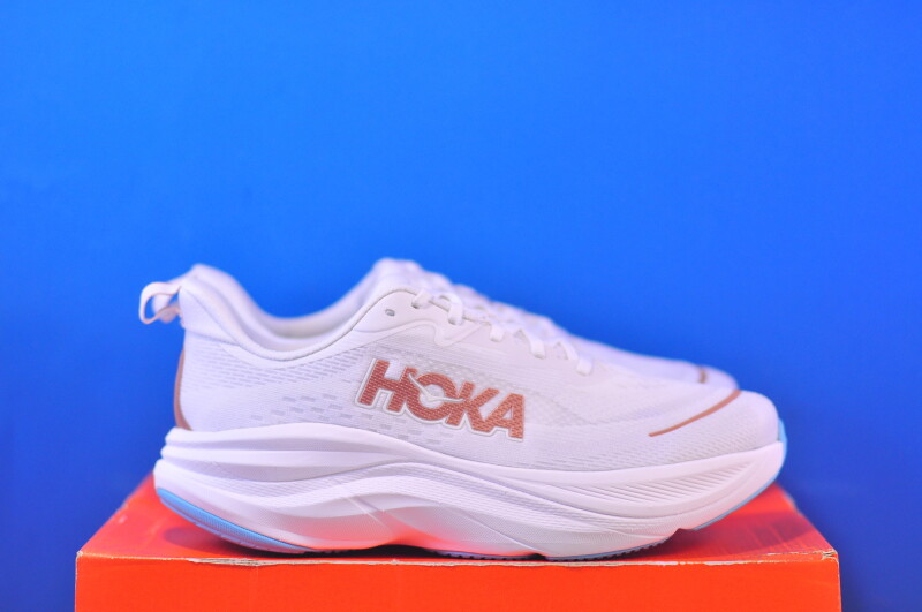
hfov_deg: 27.0
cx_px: 461
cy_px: 306
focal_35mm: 75
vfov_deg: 18.1
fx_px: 1918
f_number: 2.2
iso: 250
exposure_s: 1/320
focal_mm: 50
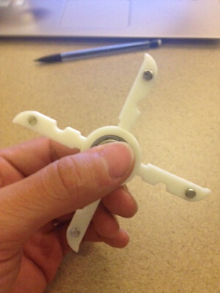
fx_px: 280
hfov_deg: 42.9
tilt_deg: -55.1
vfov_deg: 55.4
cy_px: 146
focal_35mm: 33
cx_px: 110
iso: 400
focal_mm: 4.12
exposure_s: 1/20
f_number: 2.4
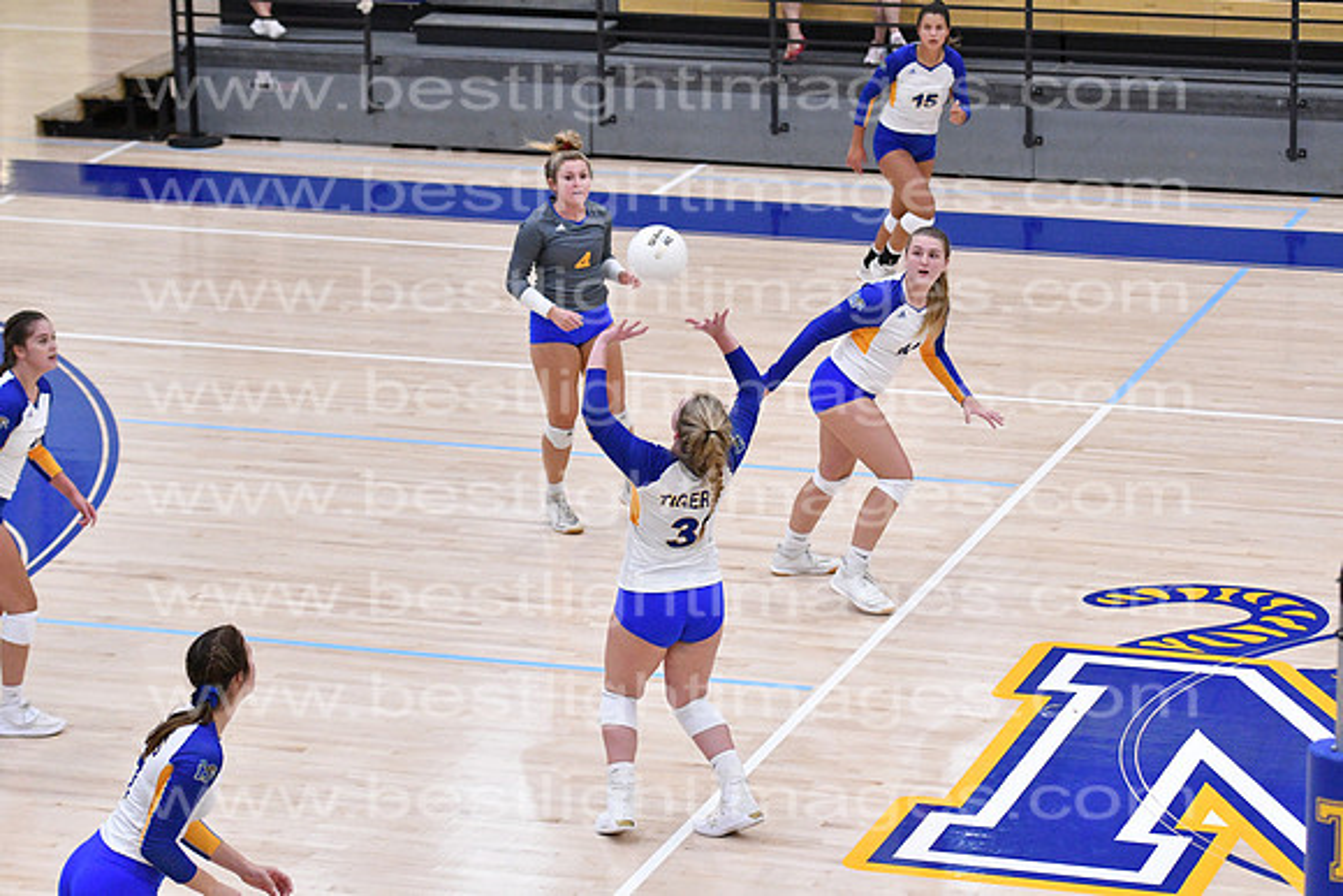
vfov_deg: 11.2
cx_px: 672
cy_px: 448
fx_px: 4589
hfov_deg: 16.6
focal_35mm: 123
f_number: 3.2
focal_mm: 82
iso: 6400
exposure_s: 1/1000
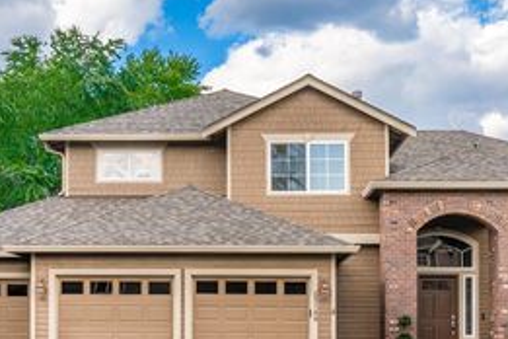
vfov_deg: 28.7
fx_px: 649
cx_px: 311
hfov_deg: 42.5
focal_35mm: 46
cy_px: 261
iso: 80
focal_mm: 24
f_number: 7.1
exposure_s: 1/80
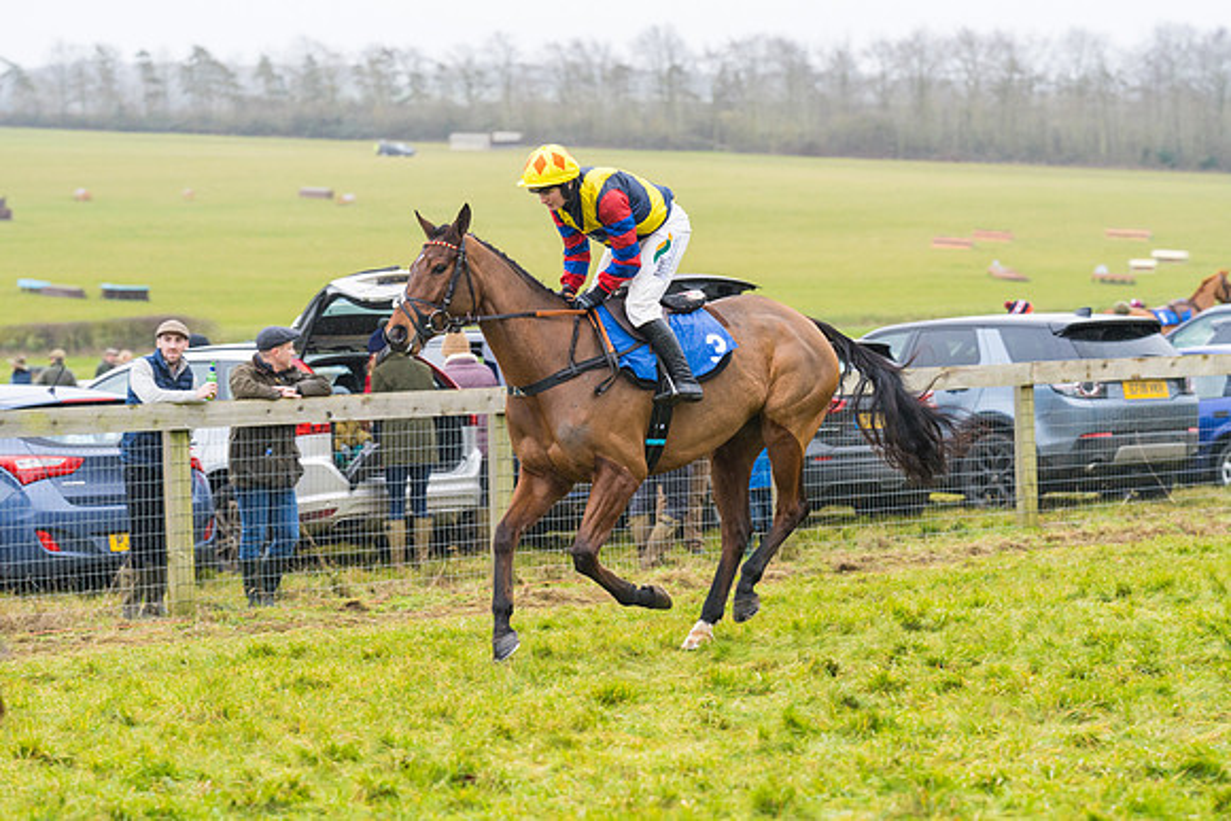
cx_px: 616
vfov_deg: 10.2
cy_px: 410
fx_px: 4617
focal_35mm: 135
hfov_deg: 15.2
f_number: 4
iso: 800
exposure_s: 1/500
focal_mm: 135
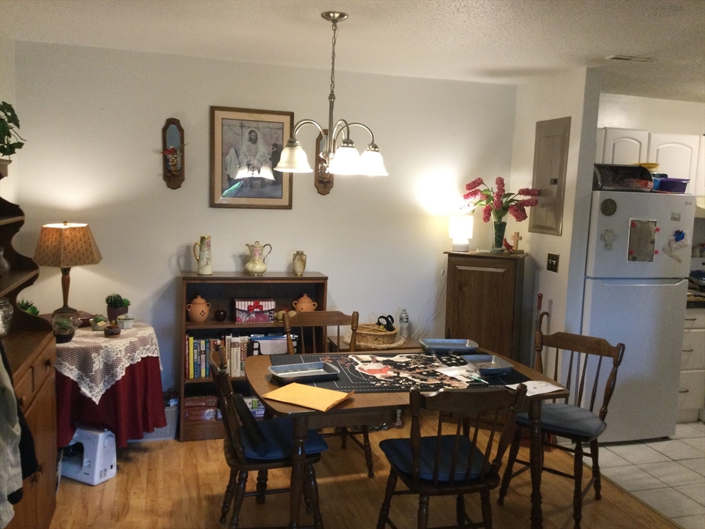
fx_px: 631
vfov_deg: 45.4
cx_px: 352
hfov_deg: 58.4
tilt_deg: -7.9
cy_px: 264
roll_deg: -3.9
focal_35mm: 31
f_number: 2.4
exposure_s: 1/30
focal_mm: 3.3
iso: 125
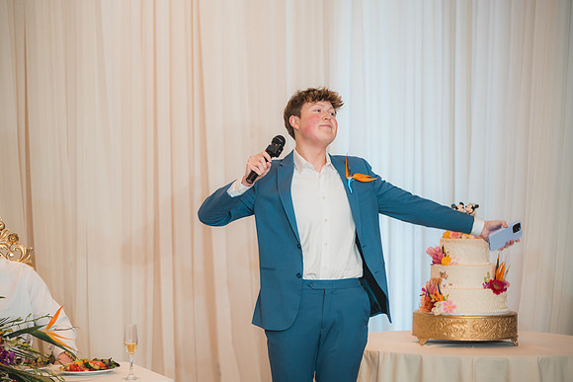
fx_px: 2101
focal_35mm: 132
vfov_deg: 10.4
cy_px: 191
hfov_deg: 15.5
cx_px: 286
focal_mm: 132
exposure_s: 1/250
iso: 1000
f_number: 2.8
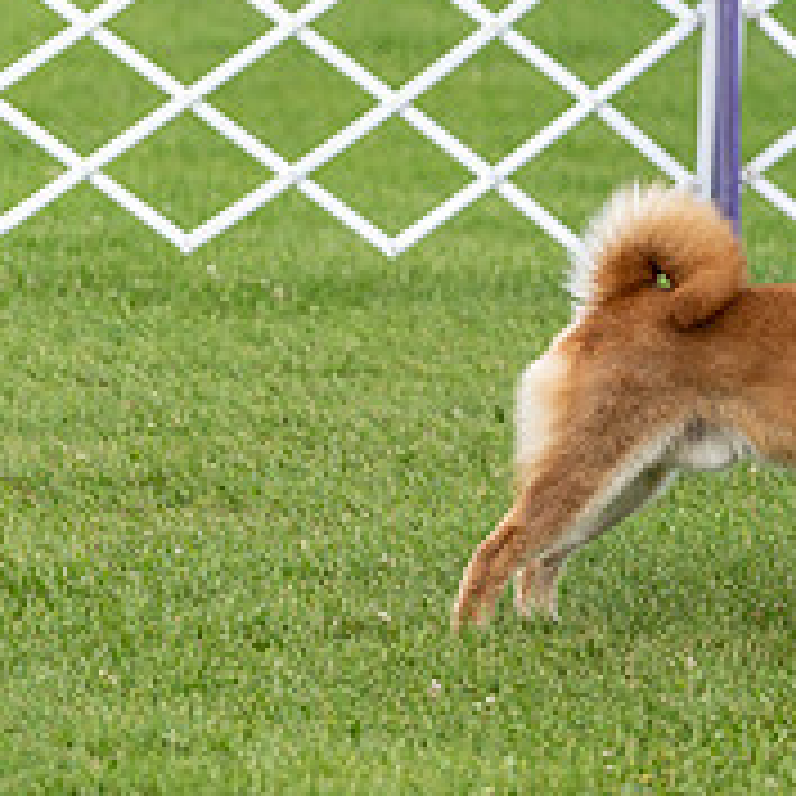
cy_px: -25
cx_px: 899
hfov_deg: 4.4
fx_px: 10432
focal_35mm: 401
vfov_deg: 4.4
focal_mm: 144
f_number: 4.5
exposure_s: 1/1000
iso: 320
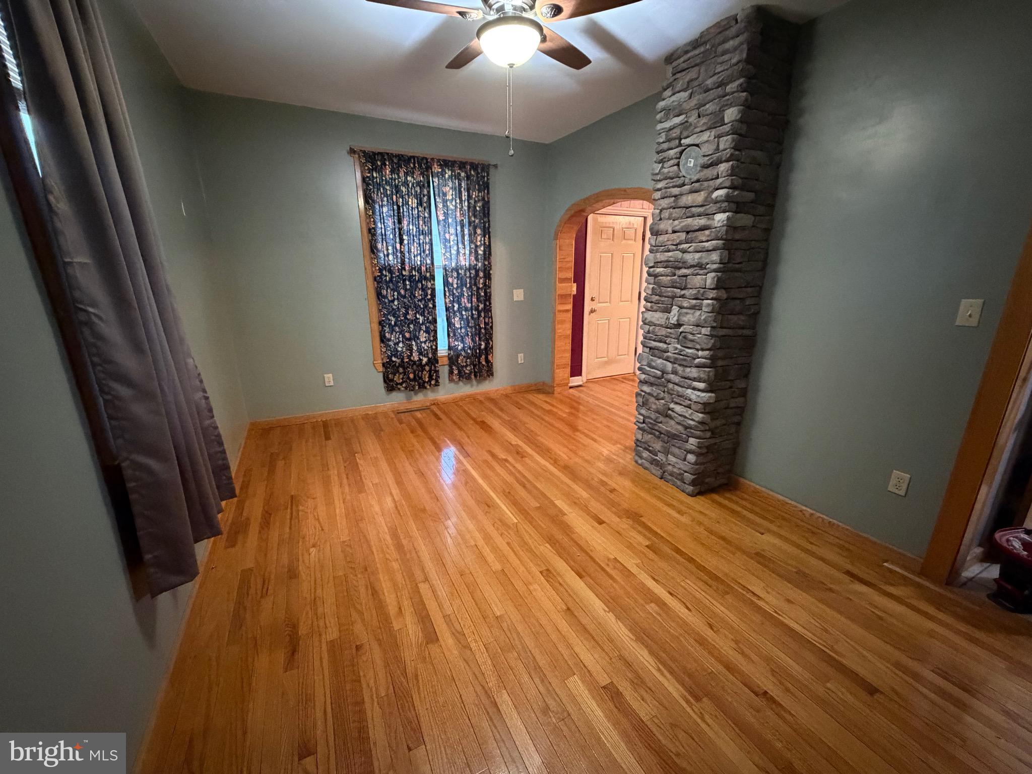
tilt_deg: -16.2
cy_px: 387
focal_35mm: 14
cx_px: 516
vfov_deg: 85.7
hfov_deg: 102.1
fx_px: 417
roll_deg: -0.5
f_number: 2.2
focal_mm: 2.22
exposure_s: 1/30
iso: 1250
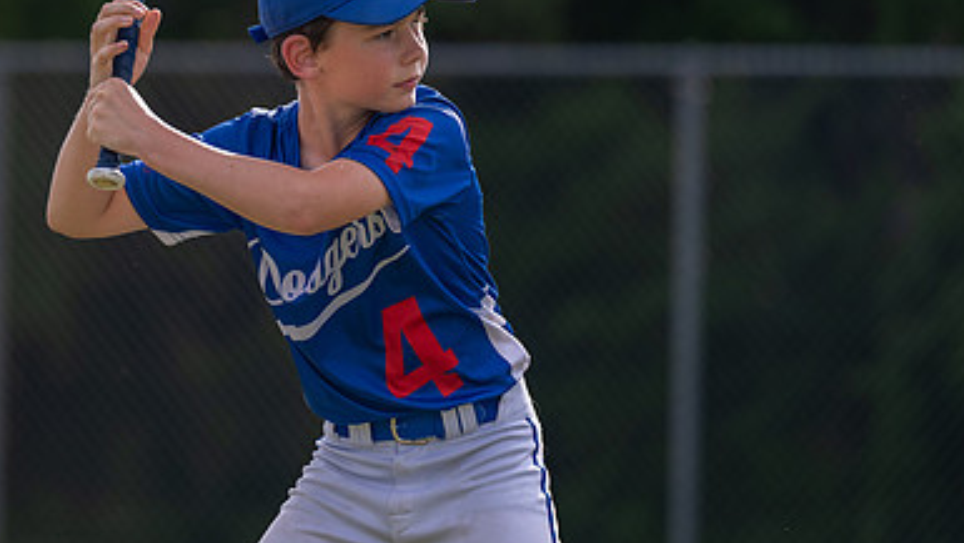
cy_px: 171
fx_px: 7237
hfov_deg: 7.6
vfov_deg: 4.3
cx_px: 295
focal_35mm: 283
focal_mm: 163
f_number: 2.8
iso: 100
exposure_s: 1/1600
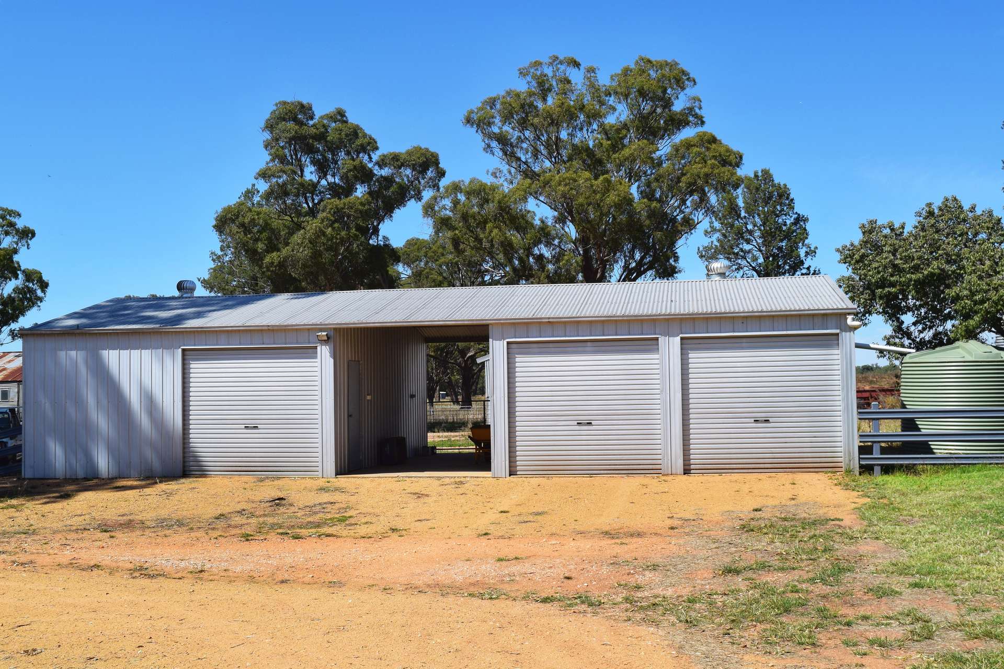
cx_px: 502
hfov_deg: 47.9
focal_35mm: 40
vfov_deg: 33.0
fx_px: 1129
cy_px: 334
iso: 200
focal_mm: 27
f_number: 10
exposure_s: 1/400
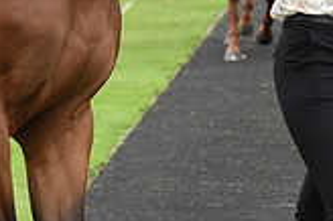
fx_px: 2550
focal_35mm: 276
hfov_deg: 7.4
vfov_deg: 4.9
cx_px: -81
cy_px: -161
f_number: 5.6
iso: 640
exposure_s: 1/1600
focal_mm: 78
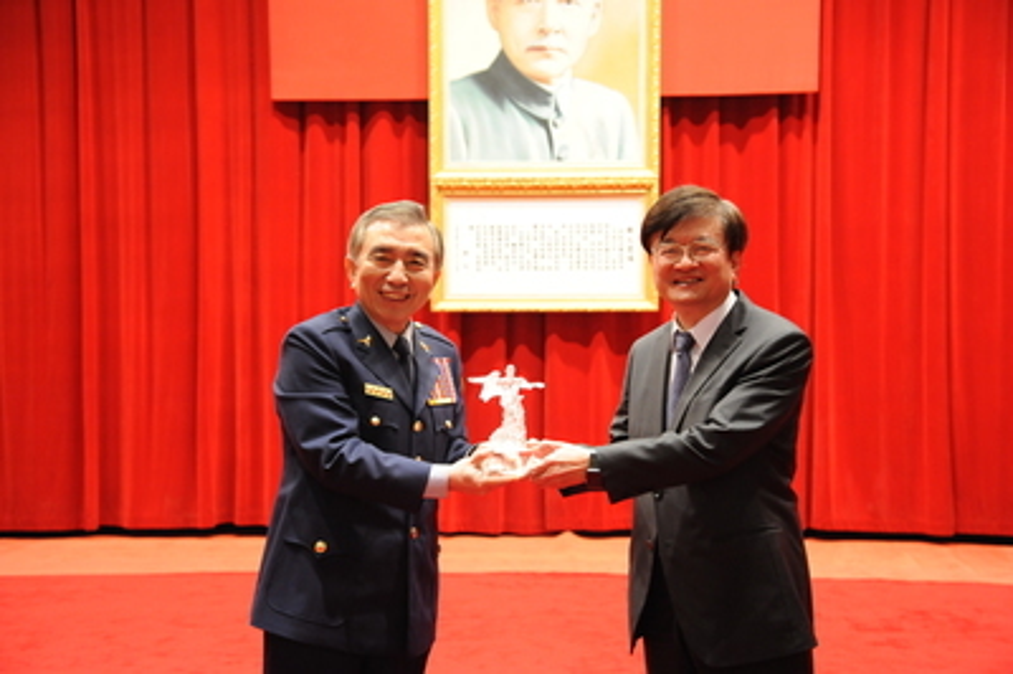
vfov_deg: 26.9
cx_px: 506
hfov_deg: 39.6
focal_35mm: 50
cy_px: 337
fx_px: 1406
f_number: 4.5
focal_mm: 50
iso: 3200
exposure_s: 1/60
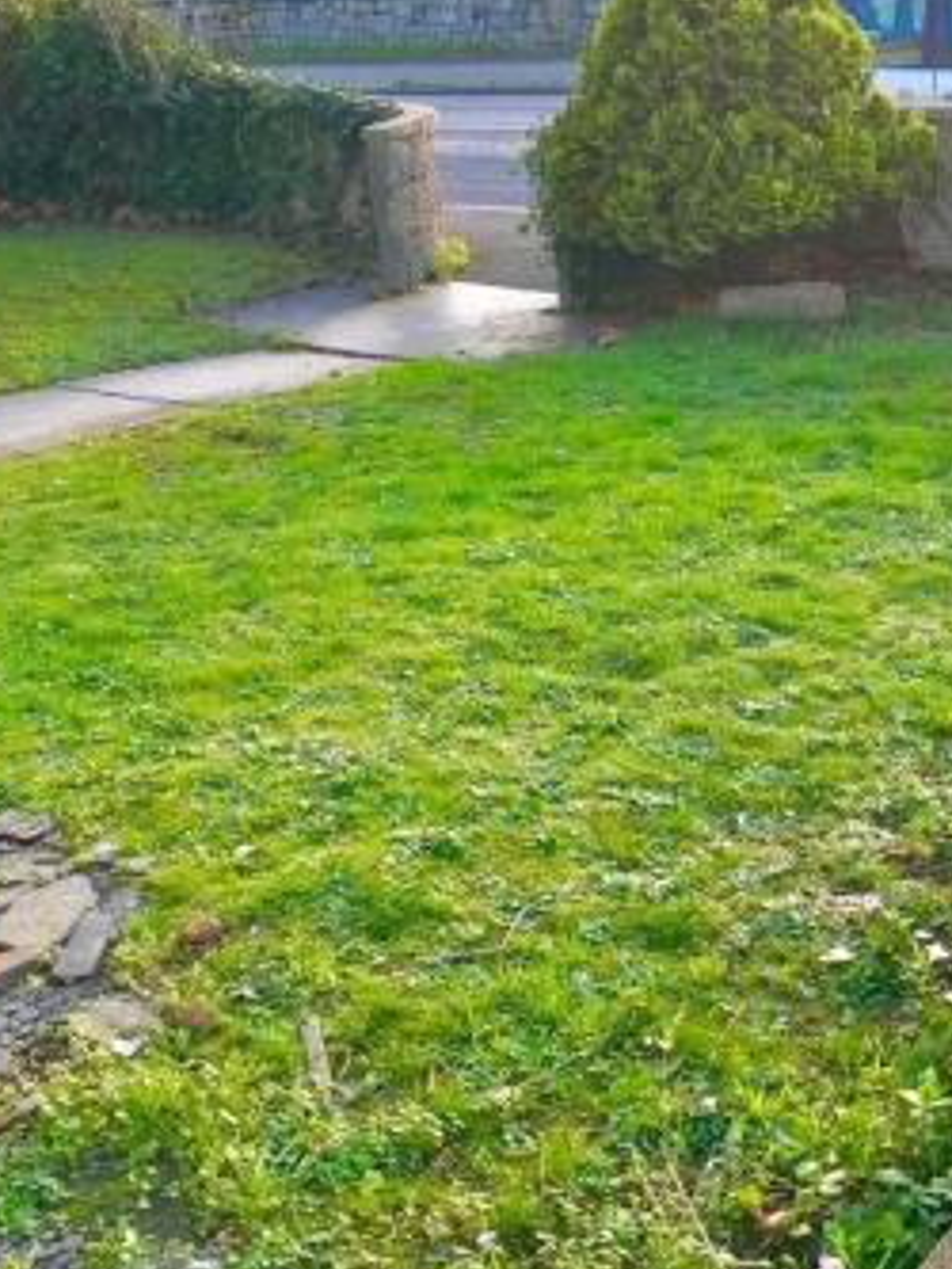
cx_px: 630
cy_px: 455
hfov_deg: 29.5
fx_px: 1796
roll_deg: +3.1
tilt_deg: -17.2
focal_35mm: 49
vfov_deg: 38.6
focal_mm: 3.99
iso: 20
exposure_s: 1/282
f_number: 1.8
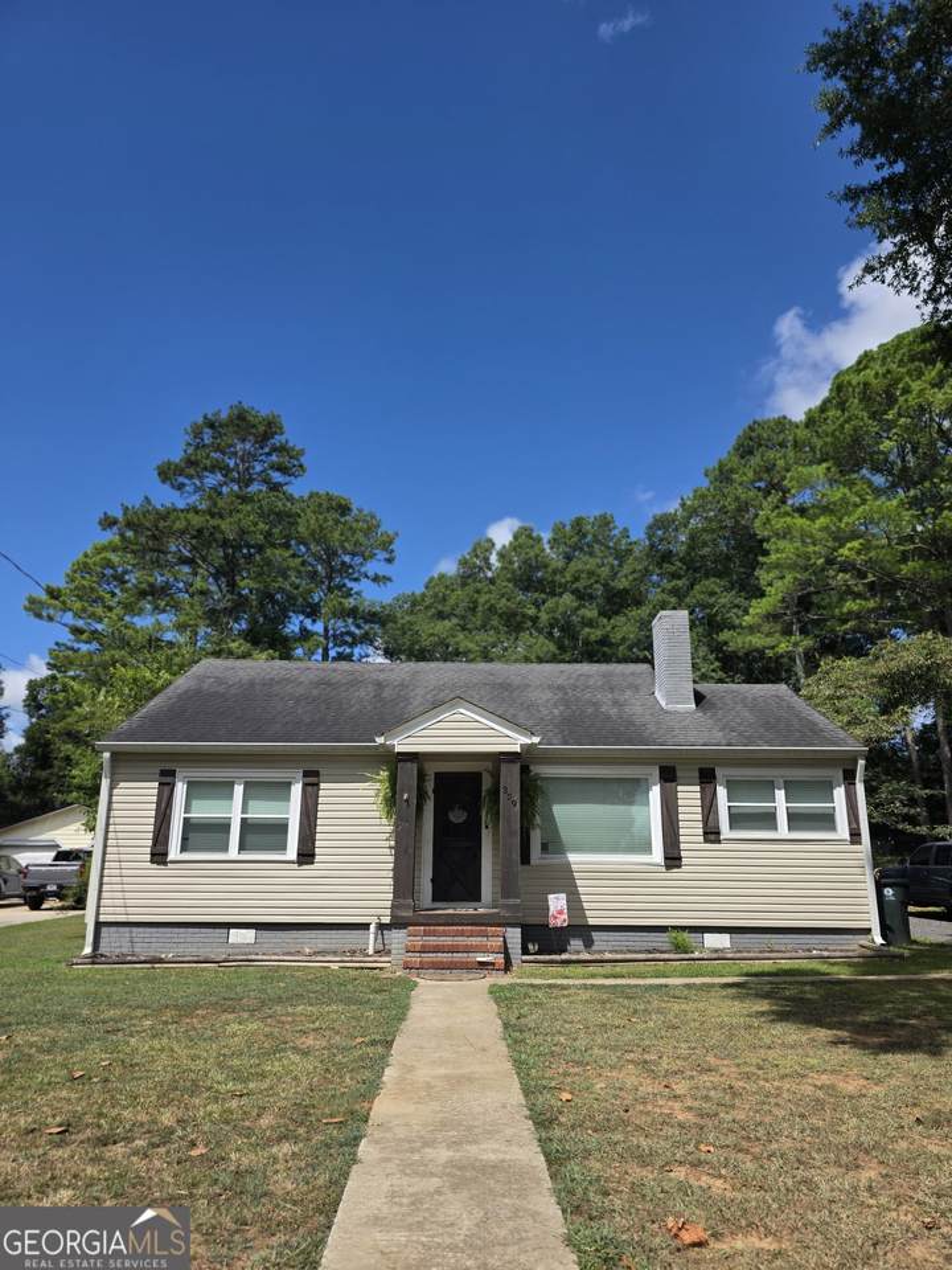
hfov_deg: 58.9
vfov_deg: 73.9
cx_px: 476
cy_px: 635
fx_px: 843
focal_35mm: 23
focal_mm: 6.3
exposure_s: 1/6574
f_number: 1.7
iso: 80
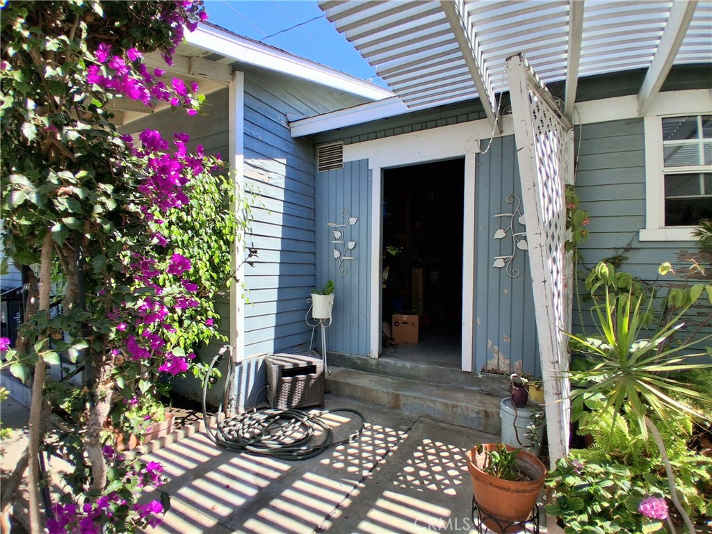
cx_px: 356
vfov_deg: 74.7
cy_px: 267
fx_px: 350
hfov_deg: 91.0
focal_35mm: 17
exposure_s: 1/833
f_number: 2.2
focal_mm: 1.4
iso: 50
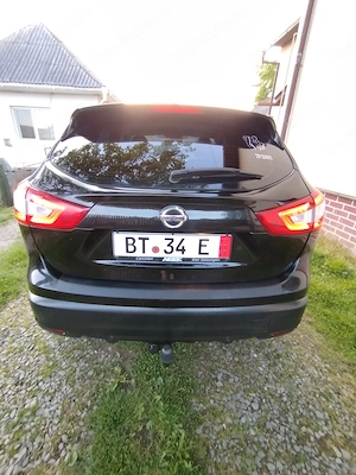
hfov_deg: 81.7
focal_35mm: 15
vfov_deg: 98.2
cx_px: 178
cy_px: 238
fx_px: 206
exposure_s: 1/33
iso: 250
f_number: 2.2
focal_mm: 1.65
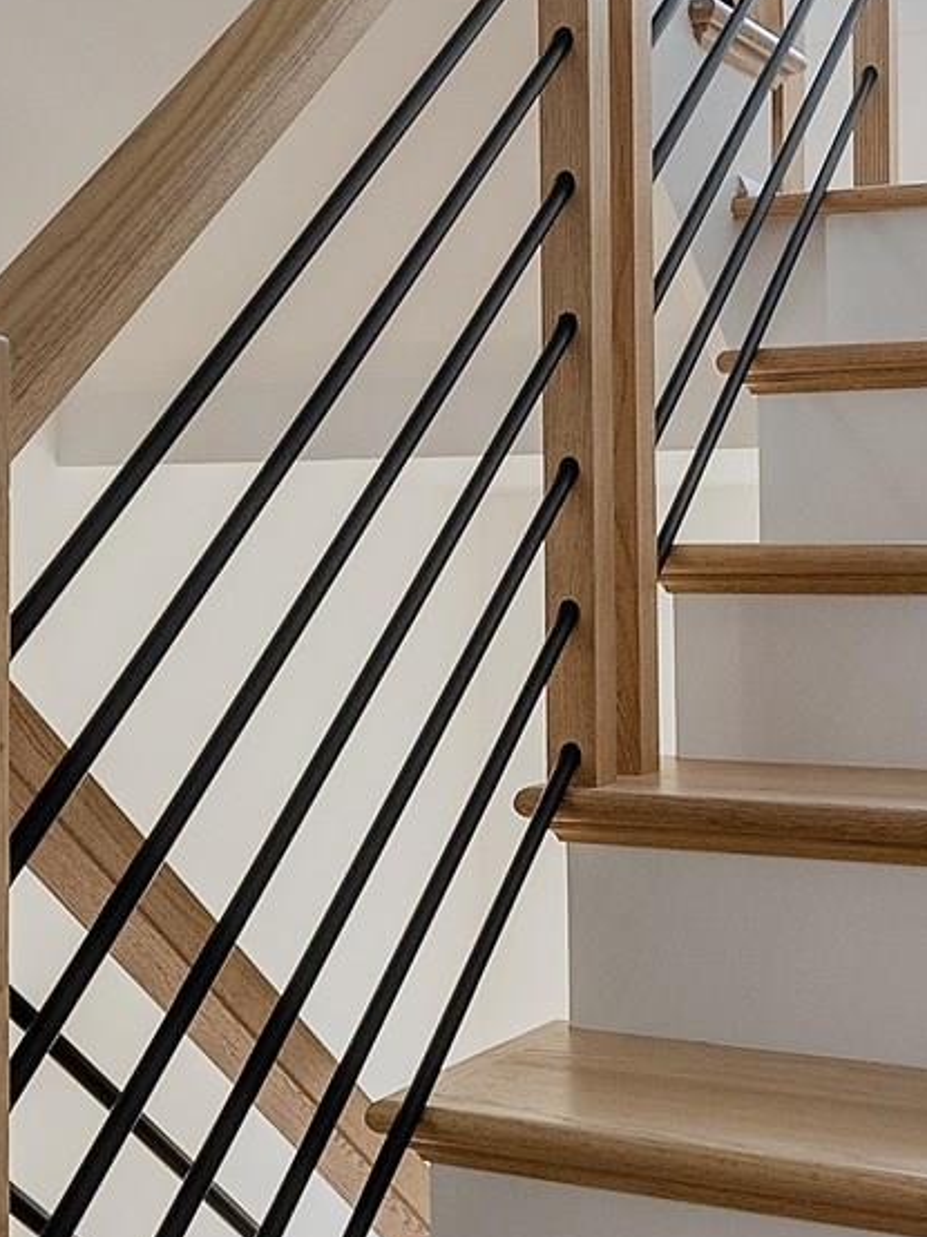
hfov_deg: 25.8
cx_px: 259
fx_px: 2001
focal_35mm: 56
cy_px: 342
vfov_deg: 33.8
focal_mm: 14
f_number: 7.1
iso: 400
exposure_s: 1/60
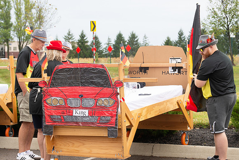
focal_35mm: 107
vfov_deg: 12.8
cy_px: 78
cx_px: 117
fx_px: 712
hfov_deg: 19.1
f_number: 9
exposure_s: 1/200
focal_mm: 105
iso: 640
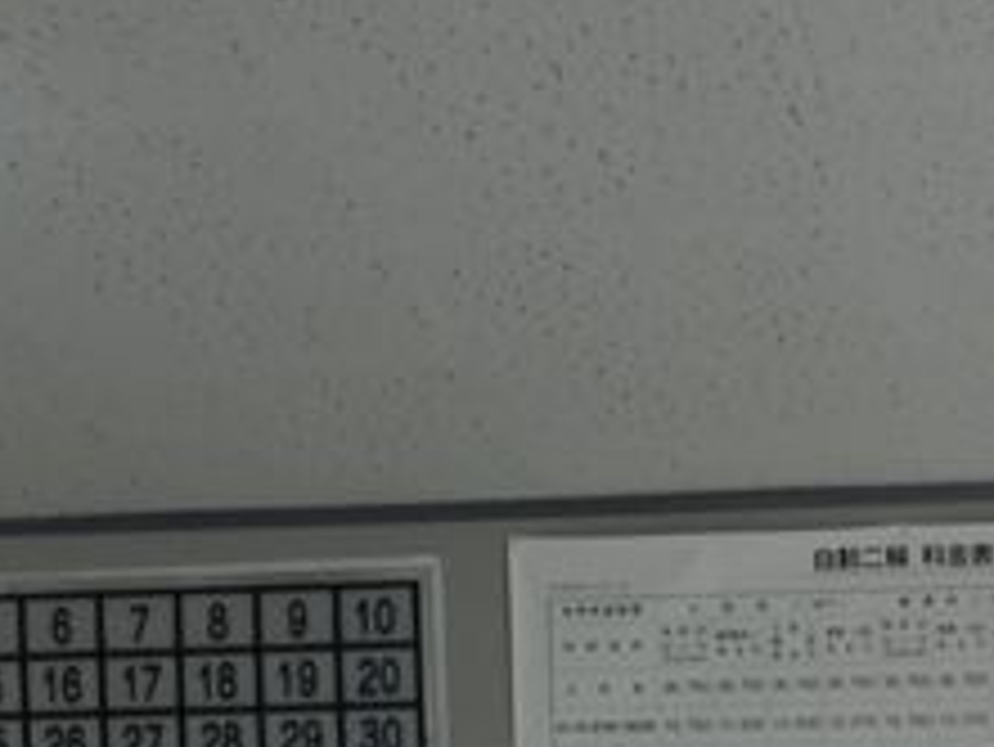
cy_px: 695
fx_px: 4827
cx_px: -58
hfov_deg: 11.6
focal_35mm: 168
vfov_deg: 8.8
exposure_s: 1/100
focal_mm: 9.4
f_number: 4.4
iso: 160
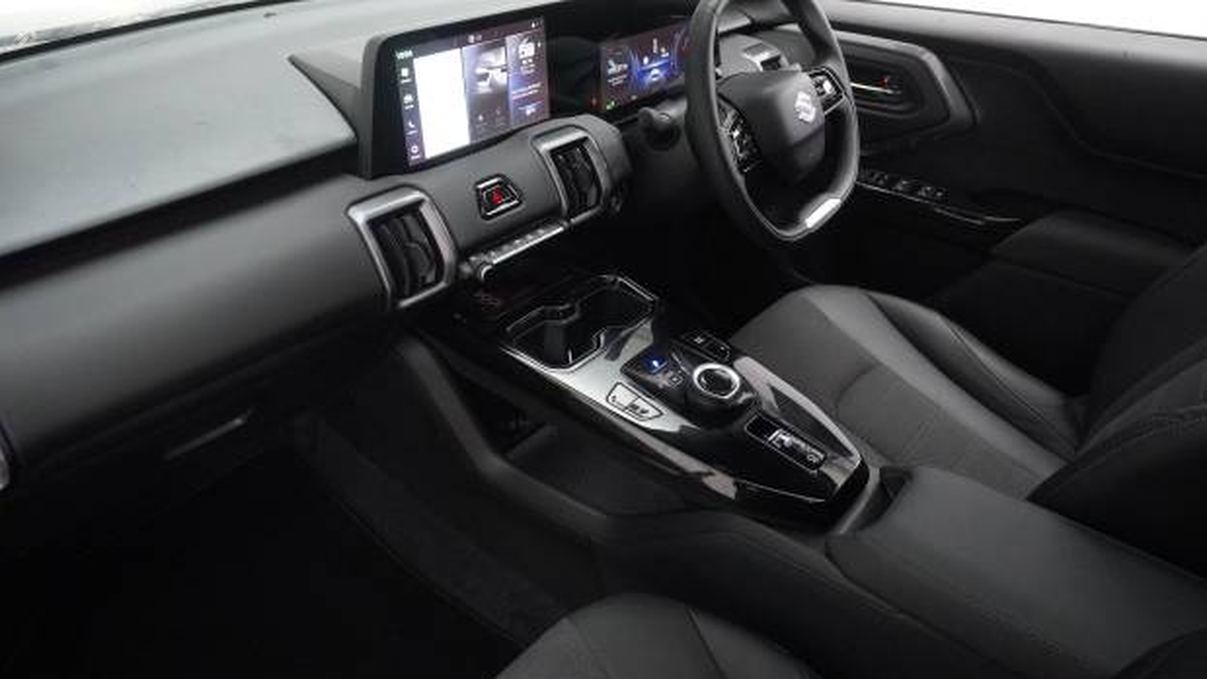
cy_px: 275
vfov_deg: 44.2
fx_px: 832
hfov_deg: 71.9
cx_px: 606
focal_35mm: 26
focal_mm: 16
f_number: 3.5
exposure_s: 1/200
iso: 6400
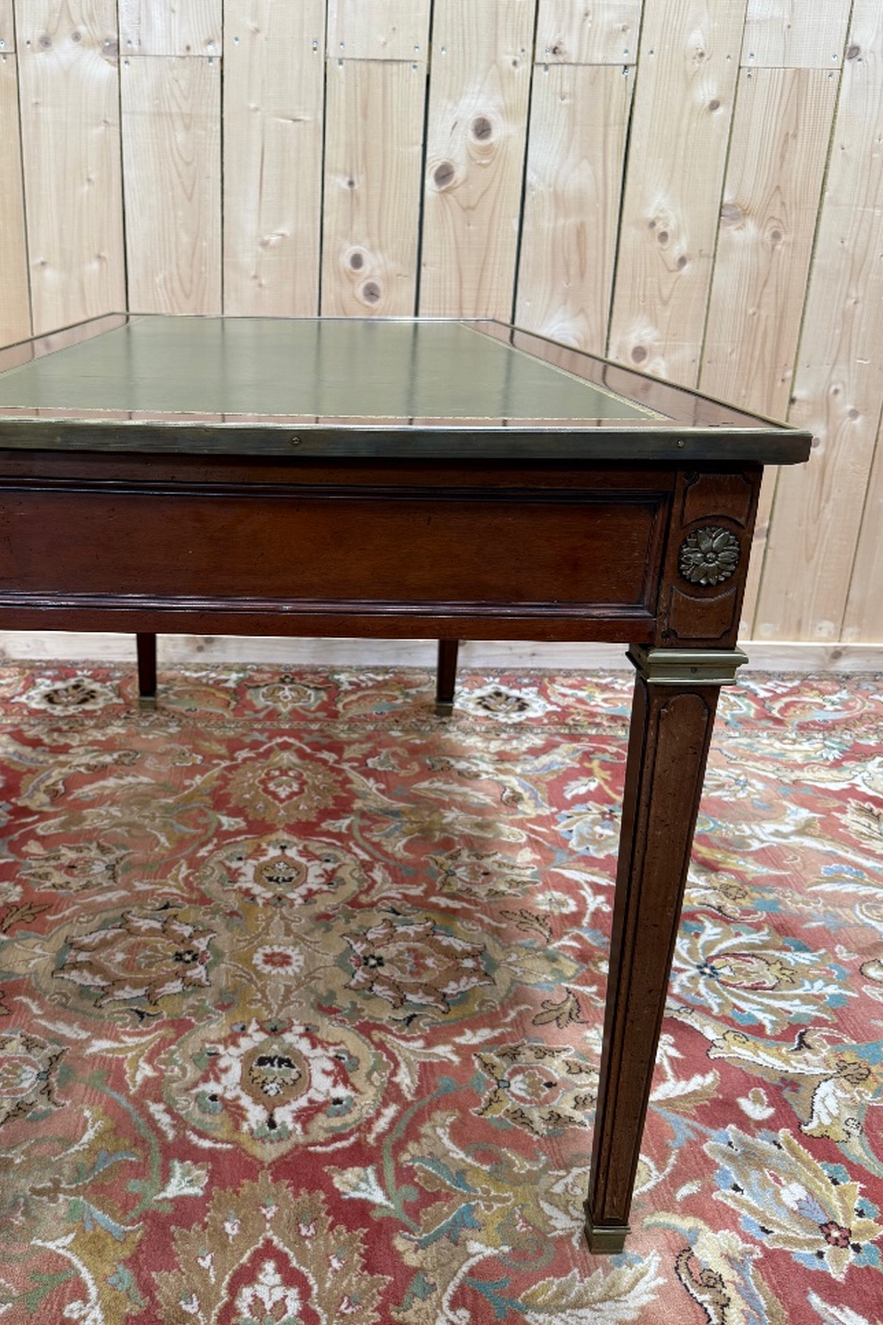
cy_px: 679
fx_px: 1140
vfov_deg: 60.3
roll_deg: -1.3
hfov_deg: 41.8
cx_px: 299
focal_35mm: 31
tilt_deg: -20.3
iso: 125
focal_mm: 6.76
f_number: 1.78
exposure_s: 1/50
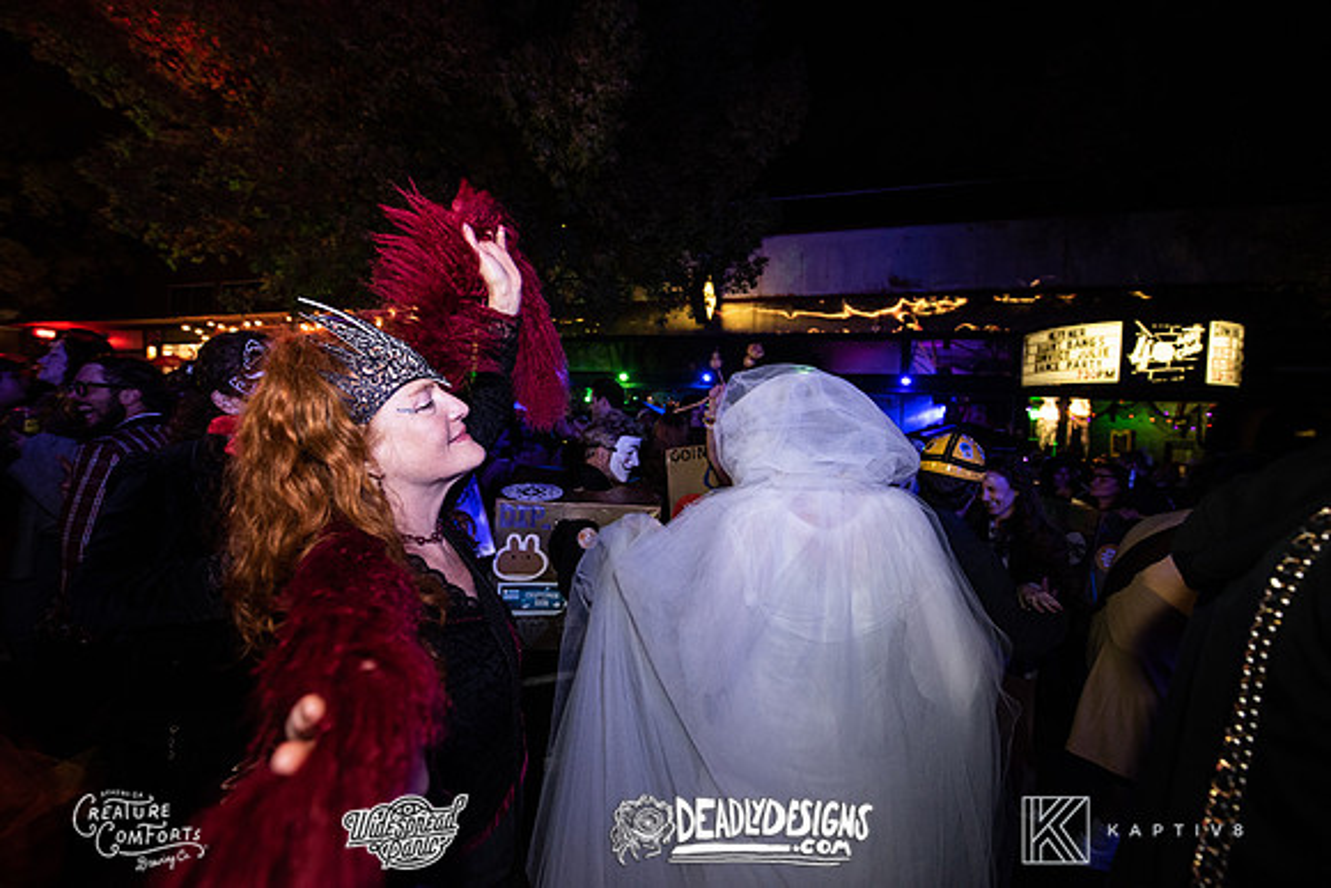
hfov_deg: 104.2
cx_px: 666
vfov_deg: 81.2
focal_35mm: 14
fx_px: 518
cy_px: 444
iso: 2000
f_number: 3.5
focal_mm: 14
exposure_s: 1/80
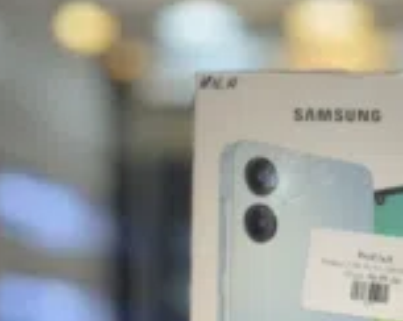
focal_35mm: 133
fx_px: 1584
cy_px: 310
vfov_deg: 11.5
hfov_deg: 14.3
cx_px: 379
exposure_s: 1/433
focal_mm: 5.96
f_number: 1.6
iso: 40
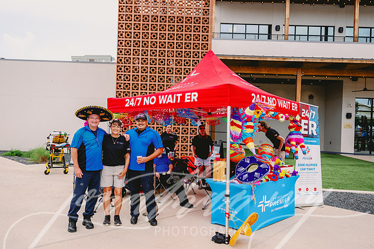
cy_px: 124
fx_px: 317
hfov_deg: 61.1
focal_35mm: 30
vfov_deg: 43.0
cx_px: 187
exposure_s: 1/640
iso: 250
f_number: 4
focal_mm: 30.5
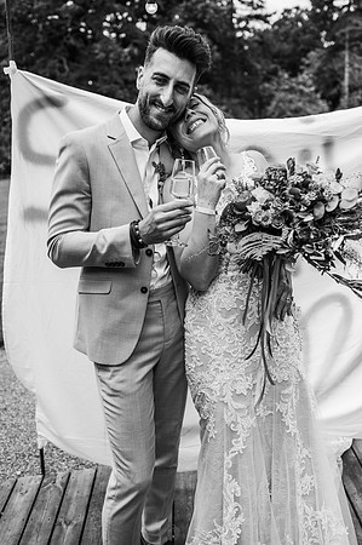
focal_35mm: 35
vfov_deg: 54.5
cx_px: 181
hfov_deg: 37.8
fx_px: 529
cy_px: 272
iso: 100
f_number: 2.8
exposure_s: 1/1250
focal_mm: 35
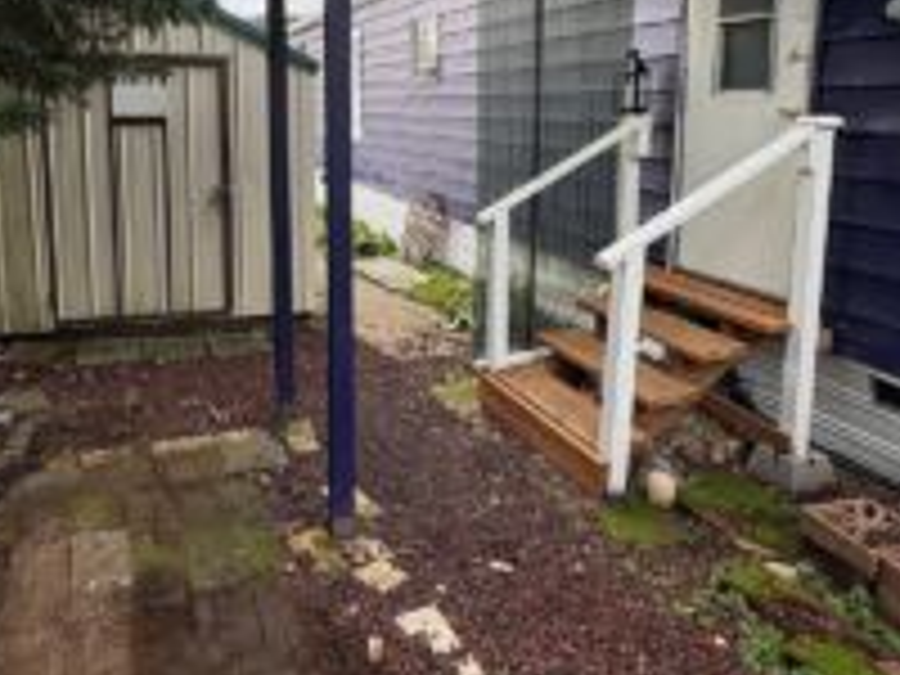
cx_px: 364
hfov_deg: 62.9
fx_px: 728
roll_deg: +0.7
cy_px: 212
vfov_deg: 48.7
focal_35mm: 28
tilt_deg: -8.8
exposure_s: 1/129
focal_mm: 2.22
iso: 100
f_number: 2.2
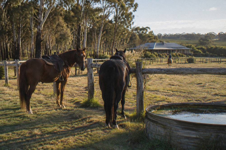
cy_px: 75
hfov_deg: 48.5
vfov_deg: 33.4
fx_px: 251
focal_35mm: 40
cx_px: 113
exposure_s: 1/640
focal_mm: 40
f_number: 4.5
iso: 200
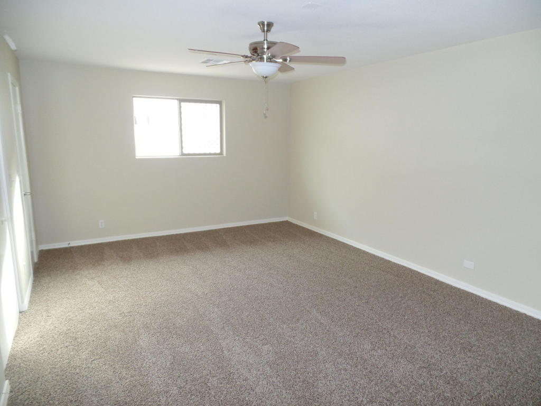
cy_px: 203
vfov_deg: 58.9
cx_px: 270
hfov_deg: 73.9
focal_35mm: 23
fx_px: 359
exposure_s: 1/30
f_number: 2.8
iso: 320
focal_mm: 4.1
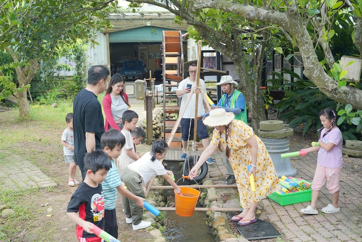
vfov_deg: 31.2
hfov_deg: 45.4
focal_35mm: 43
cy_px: 121
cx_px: 181
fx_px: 432
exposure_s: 1/160
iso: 400
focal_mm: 43
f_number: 4
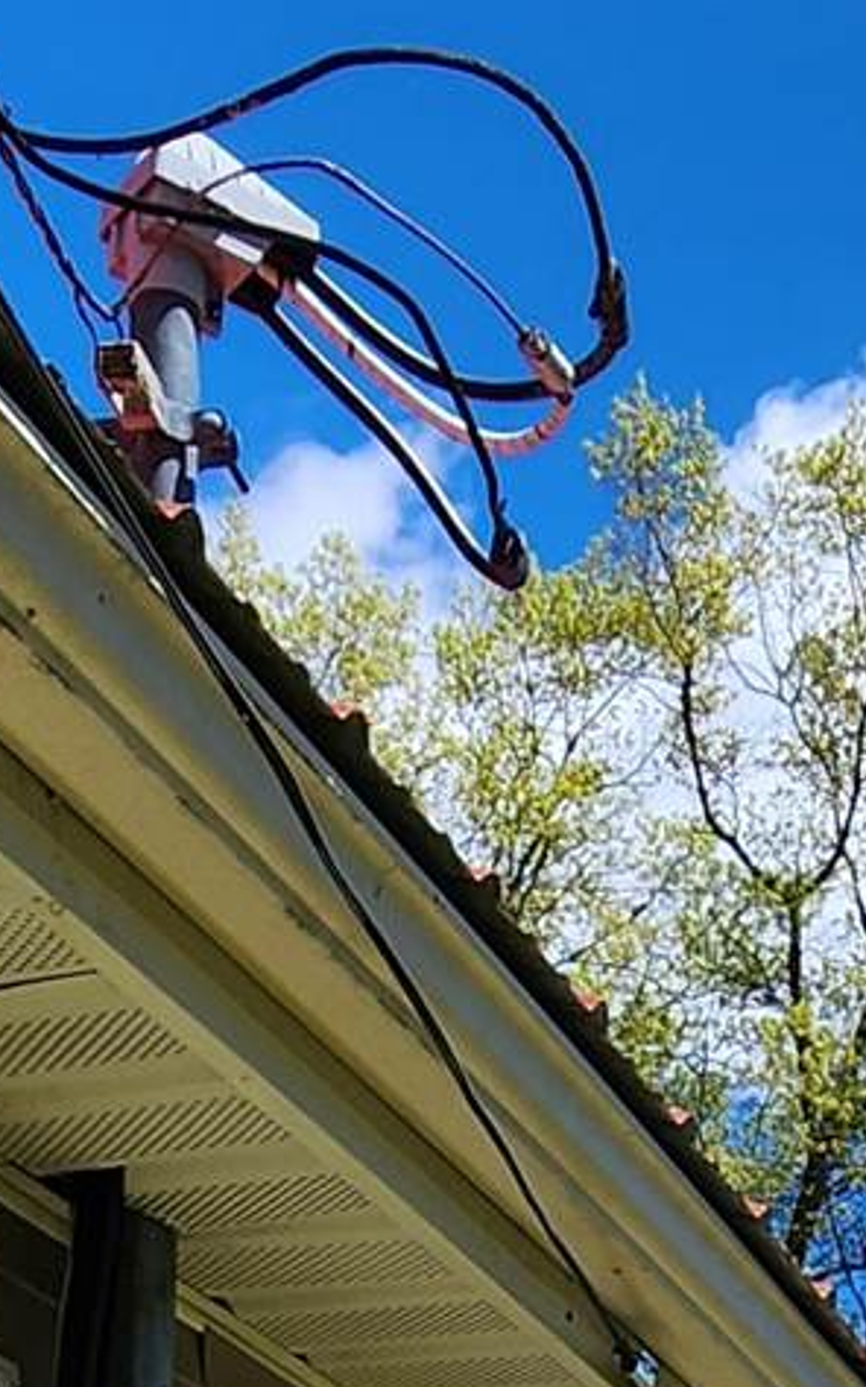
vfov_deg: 23.0
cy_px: 2224
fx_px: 2532
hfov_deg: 19.2
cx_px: 705
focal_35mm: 67
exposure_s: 1/1681
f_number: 2.2
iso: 50
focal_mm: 2.2
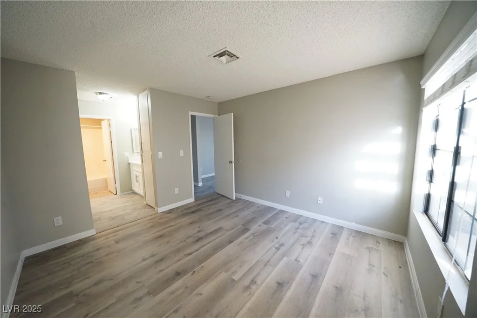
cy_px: 159
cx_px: 238
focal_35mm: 12
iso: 8000
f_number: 6.3
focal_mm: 12
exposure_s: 1/250
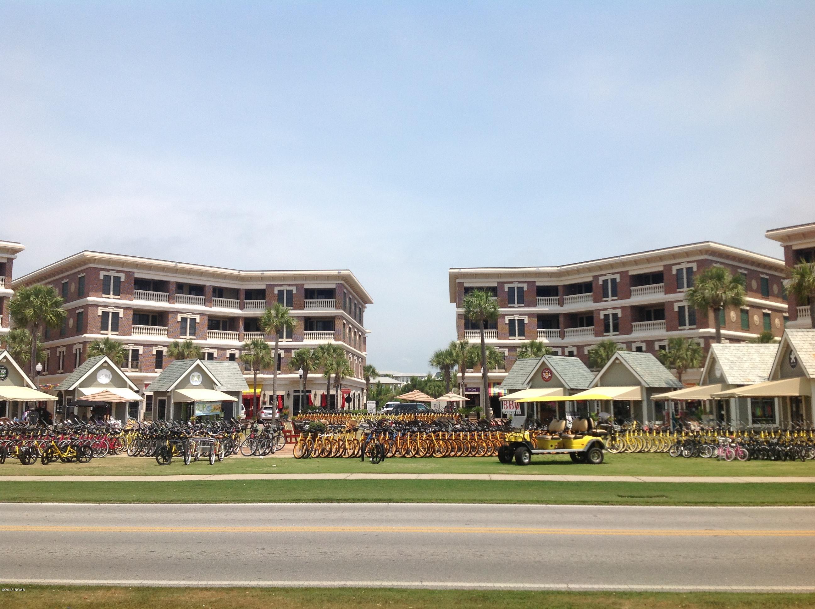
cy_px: 304
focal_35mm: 35
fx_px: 823
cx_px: 408
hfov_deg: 52.7
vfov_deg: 40.6
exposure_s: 1/2160
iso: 50
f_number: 2.4
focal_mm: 4.28
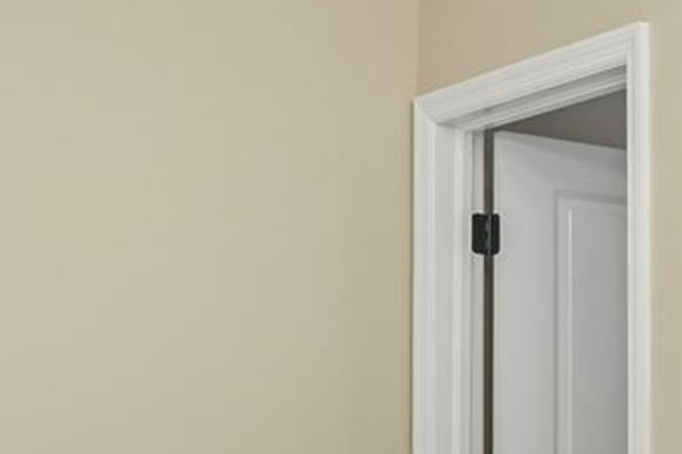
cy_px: 470
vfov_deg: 15.7
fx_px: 1611
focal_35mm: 85
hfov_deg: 21.9
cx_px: 848
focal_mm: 20.5
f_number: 8
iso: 400
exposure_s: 1/60
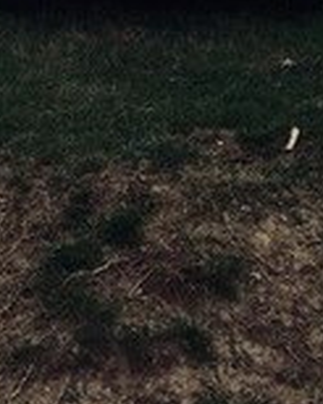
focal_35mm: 91
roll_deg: +1.2
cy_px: -157
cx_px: 171
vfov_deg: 19.1
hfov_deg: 16.9
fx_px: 1088
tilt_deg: -0.2
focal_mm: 4.15
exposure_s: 1/820
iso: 32
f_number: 2.2
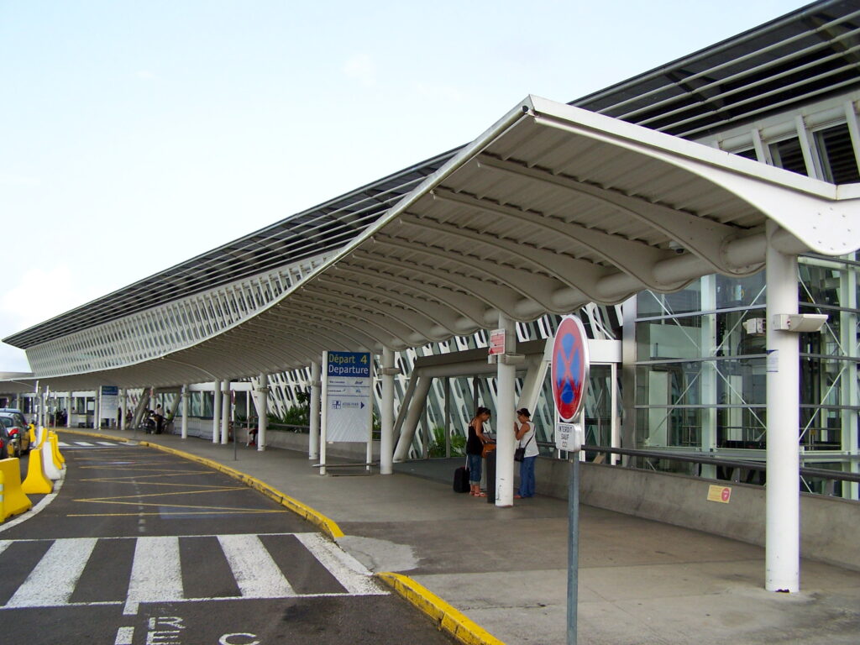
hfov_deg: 49.0
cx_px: 430
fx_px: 944
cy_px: 322
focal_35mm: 38
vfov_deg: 37.7
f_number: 2.8
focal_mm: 6.3
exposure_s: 1/350
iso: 80
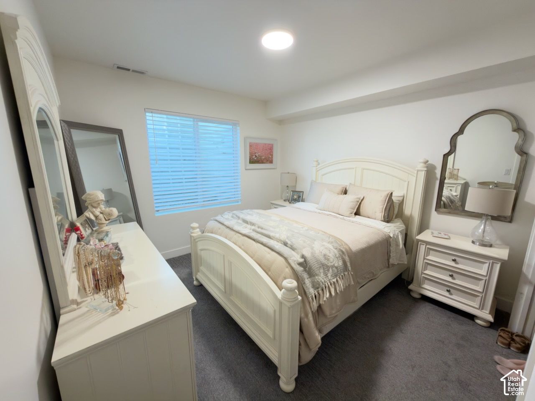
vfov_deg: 85.7
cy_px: 200
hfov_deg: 102.1
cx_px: 268
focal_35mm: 14
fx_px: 216
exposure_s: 1/30
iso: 125
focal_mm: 2.22
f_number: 2.2
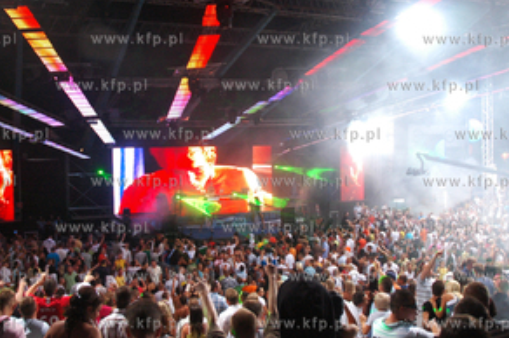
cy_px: 157
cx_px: 230
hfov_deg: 51.9
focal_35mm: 37
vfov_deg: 35.8
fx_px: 523
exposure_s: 1/30
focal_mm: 18
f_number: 3.5
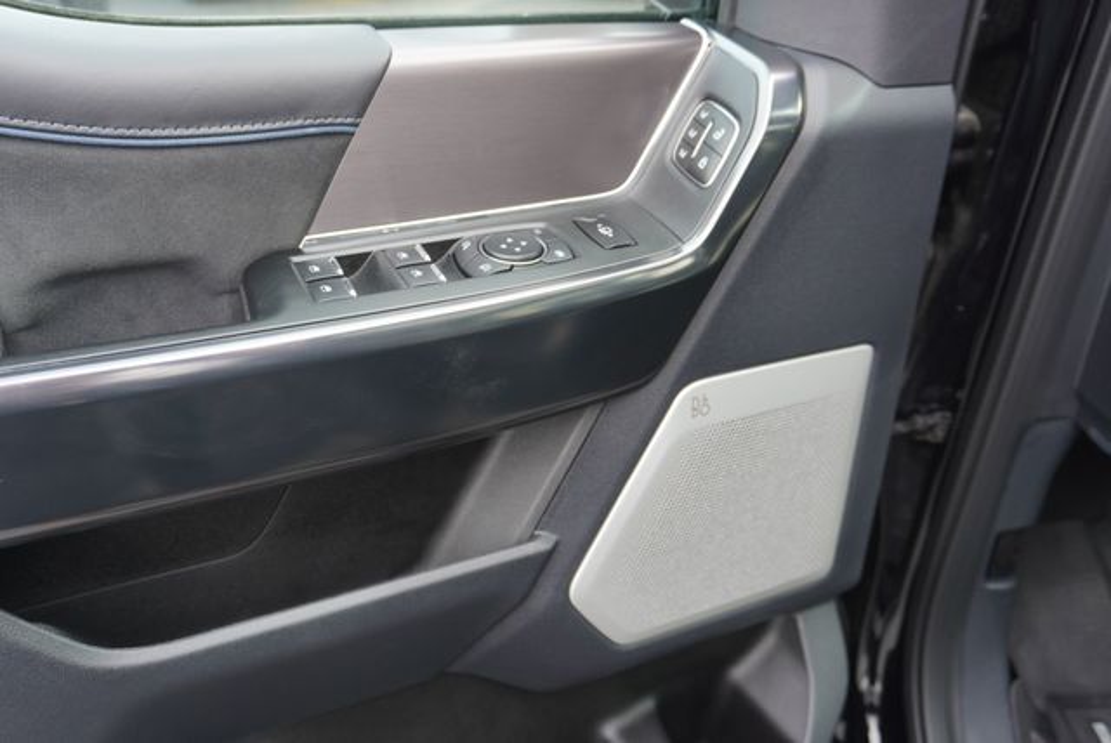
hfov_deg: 61.9
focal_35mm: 30
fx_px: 927
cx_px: 556
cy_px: 372
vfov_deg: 43.7
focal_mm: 20
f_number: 4
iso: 125
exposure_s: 1/60
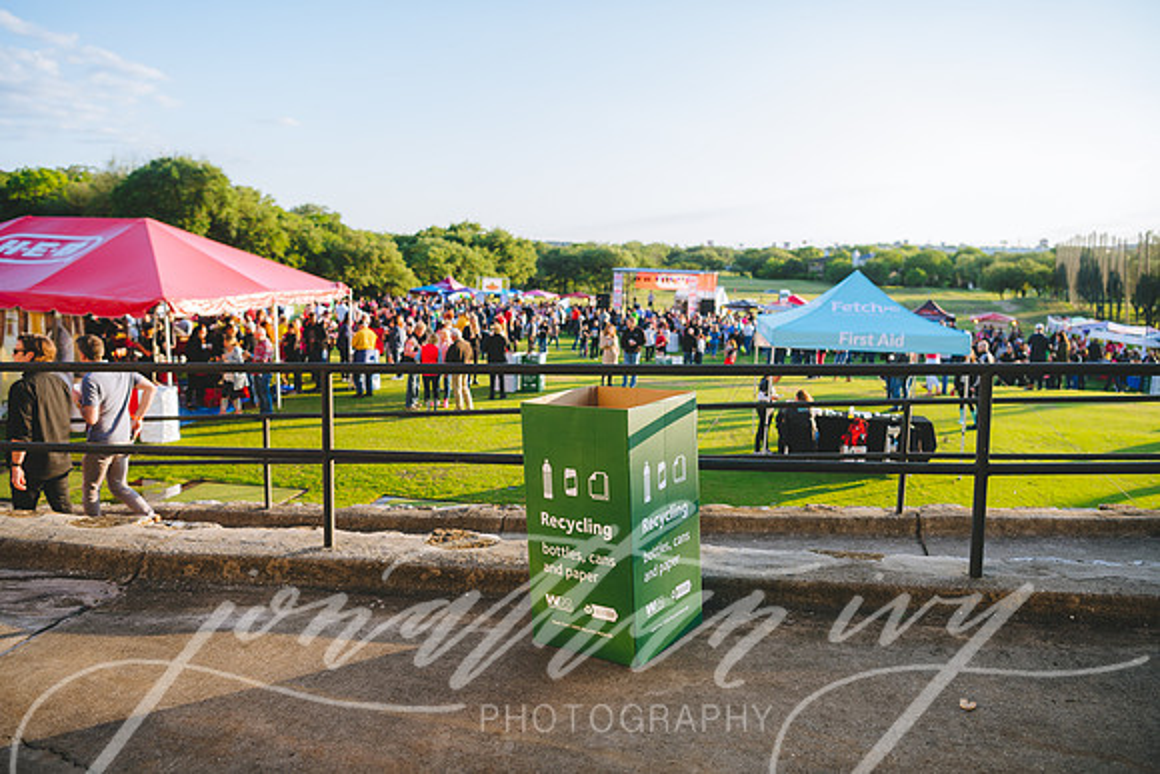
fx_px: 935
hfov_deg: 63.6
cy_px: 387
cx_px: 580
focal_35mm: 29
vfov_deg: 45.0
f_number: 3.5
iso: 64
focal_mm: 29
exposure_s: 1/160
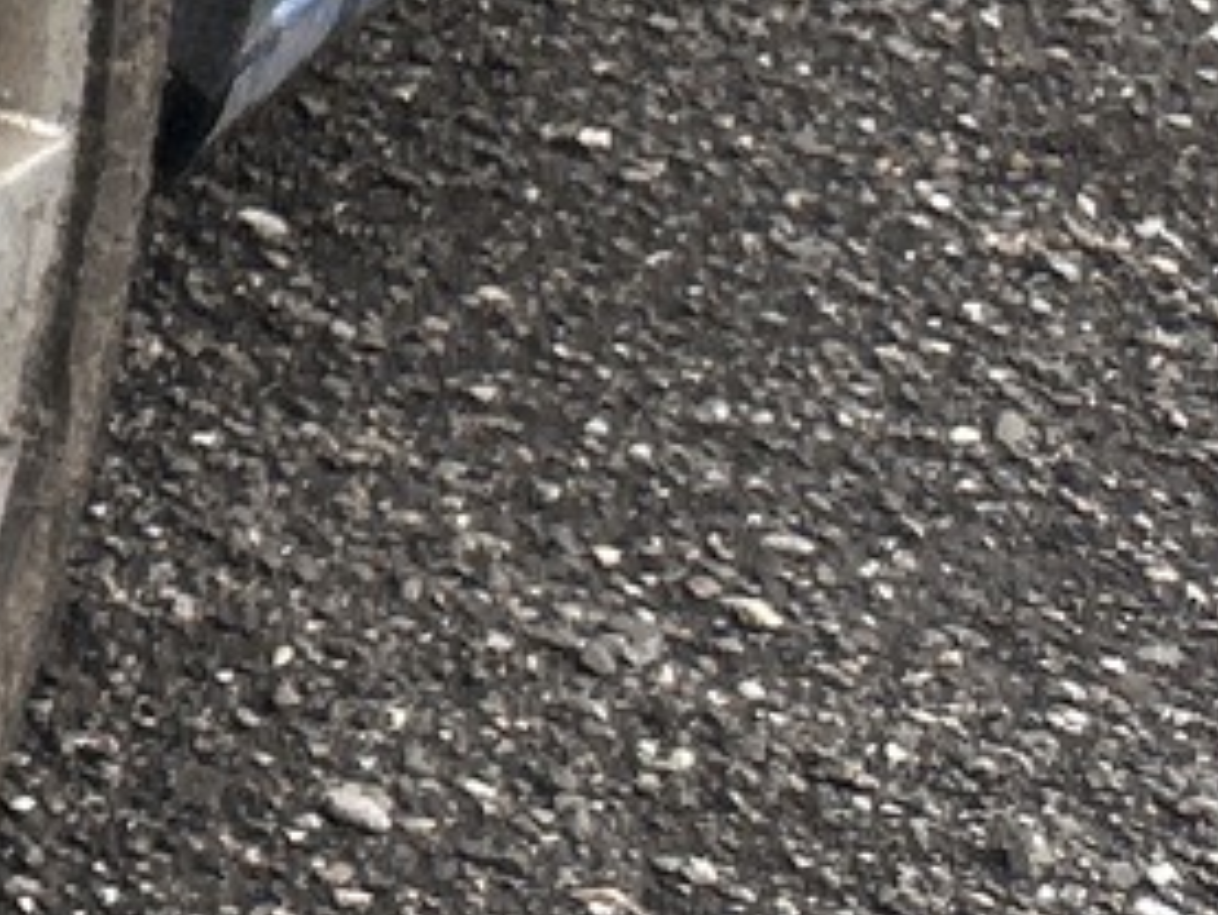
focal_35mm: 180
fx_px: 6336
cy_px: -713
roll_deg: +0.0
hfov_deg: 9.2
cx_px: -2163
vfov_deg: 8.0
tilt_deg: -13.4
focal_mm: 5.7
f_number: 1.5
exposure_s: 1/1449
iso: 50
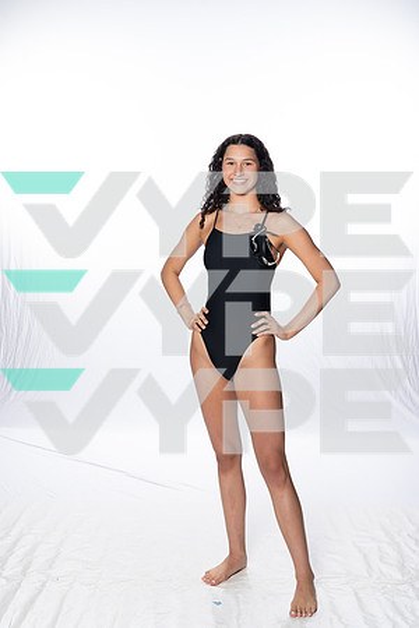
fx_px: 873
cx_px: 210
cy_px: 314
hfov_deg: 27.0
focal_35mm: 50
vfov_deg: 39.6
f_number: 8
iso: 800
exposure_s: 1/250
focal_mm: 50
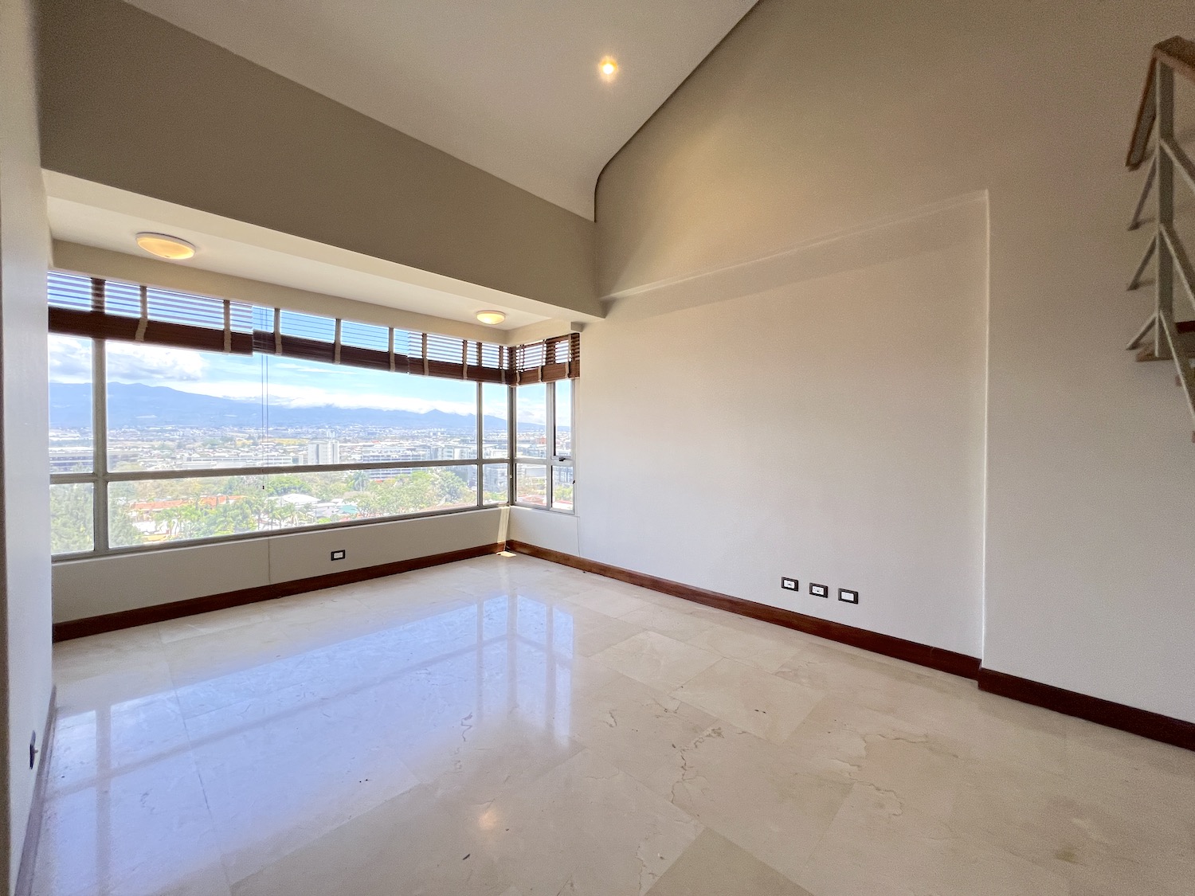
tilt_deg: -0.3
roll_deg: +0.5
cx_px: 598
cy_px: 448
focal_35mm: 13
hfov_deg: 106.2
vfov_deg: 89.9
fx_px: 449
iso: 160
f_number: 1.8
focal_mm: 1.57
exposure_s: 1/120
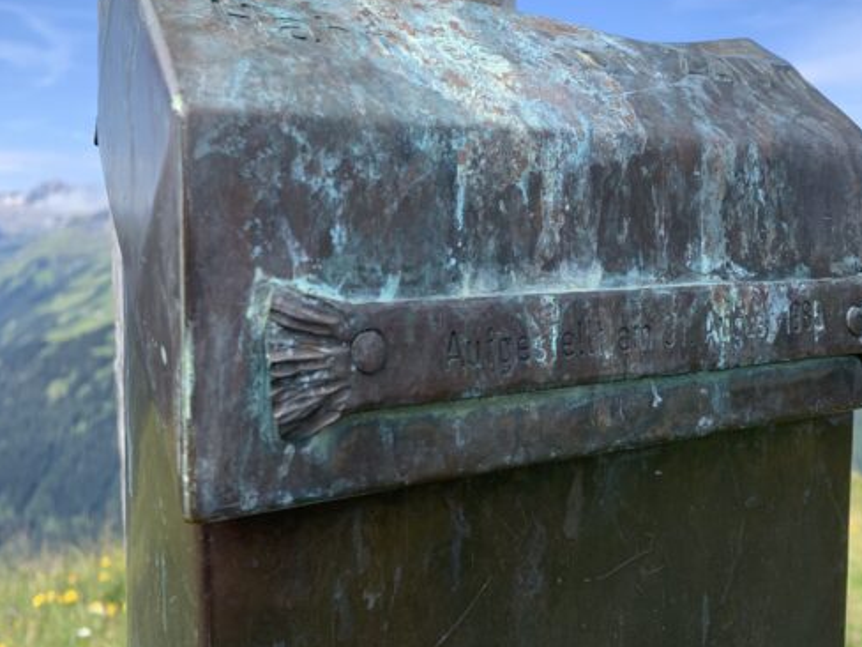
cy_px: 258
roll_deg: +0.2
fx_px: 797
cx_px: 401
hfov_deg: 56.8
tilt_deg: -3.1
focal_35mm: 32
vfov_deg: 43.9
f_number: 1.8
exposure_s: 1/1032
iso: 25
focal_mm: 4.25
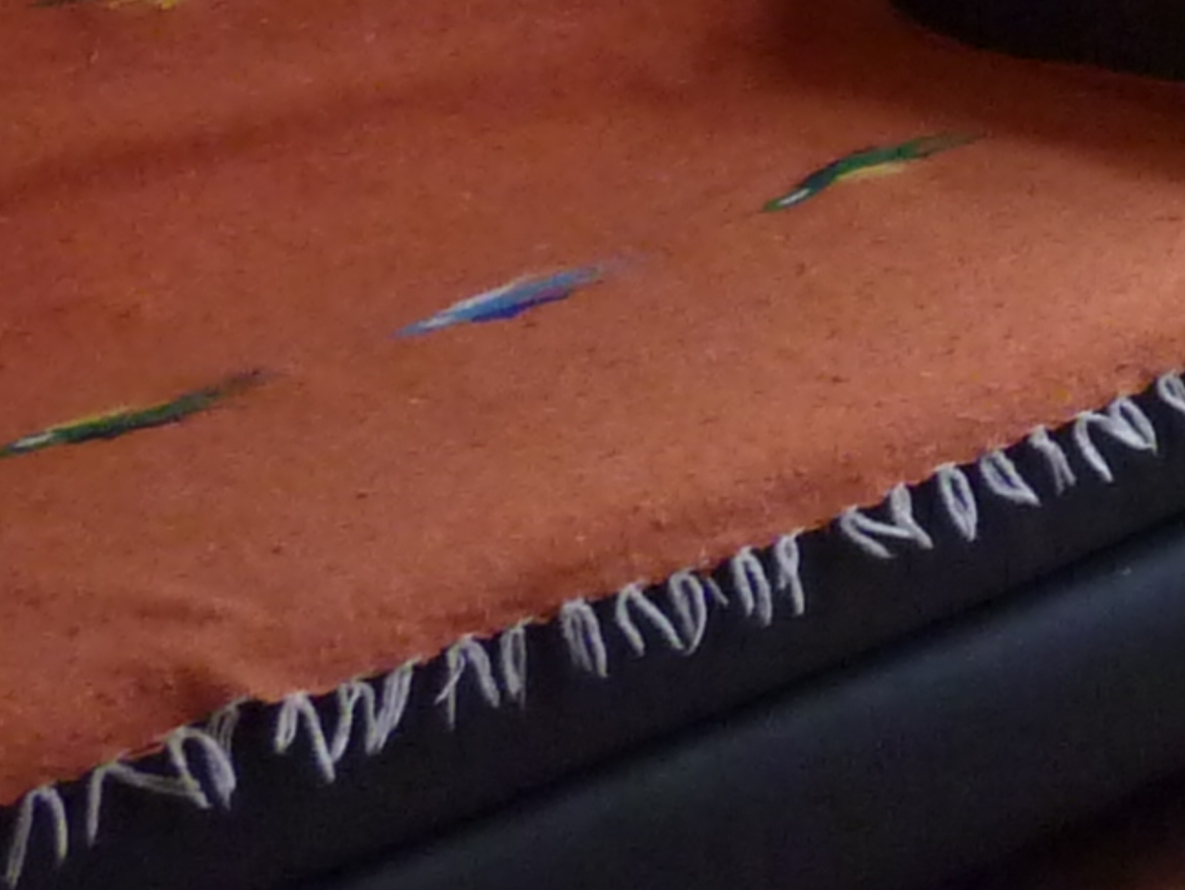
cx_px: 2335
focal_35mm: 140
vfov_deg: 10.3
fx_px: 4795
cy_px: -415
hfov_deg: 12.5
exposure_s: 1/30
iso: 320
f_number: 3.3
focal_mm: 4.1
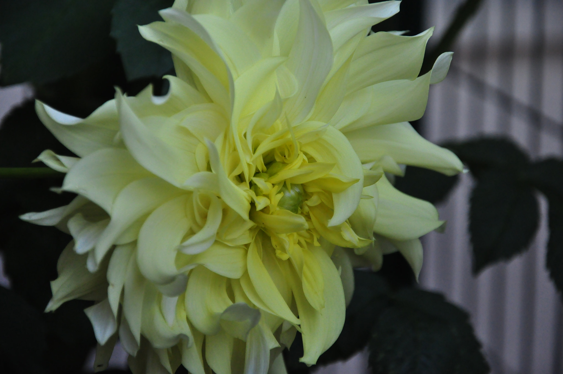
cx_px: 282
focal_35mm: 147
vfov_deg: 9.3
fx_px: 2296
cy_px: 187
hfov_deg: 14.0
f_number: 5.6
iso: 1600
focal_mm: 98
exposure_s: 1/1600
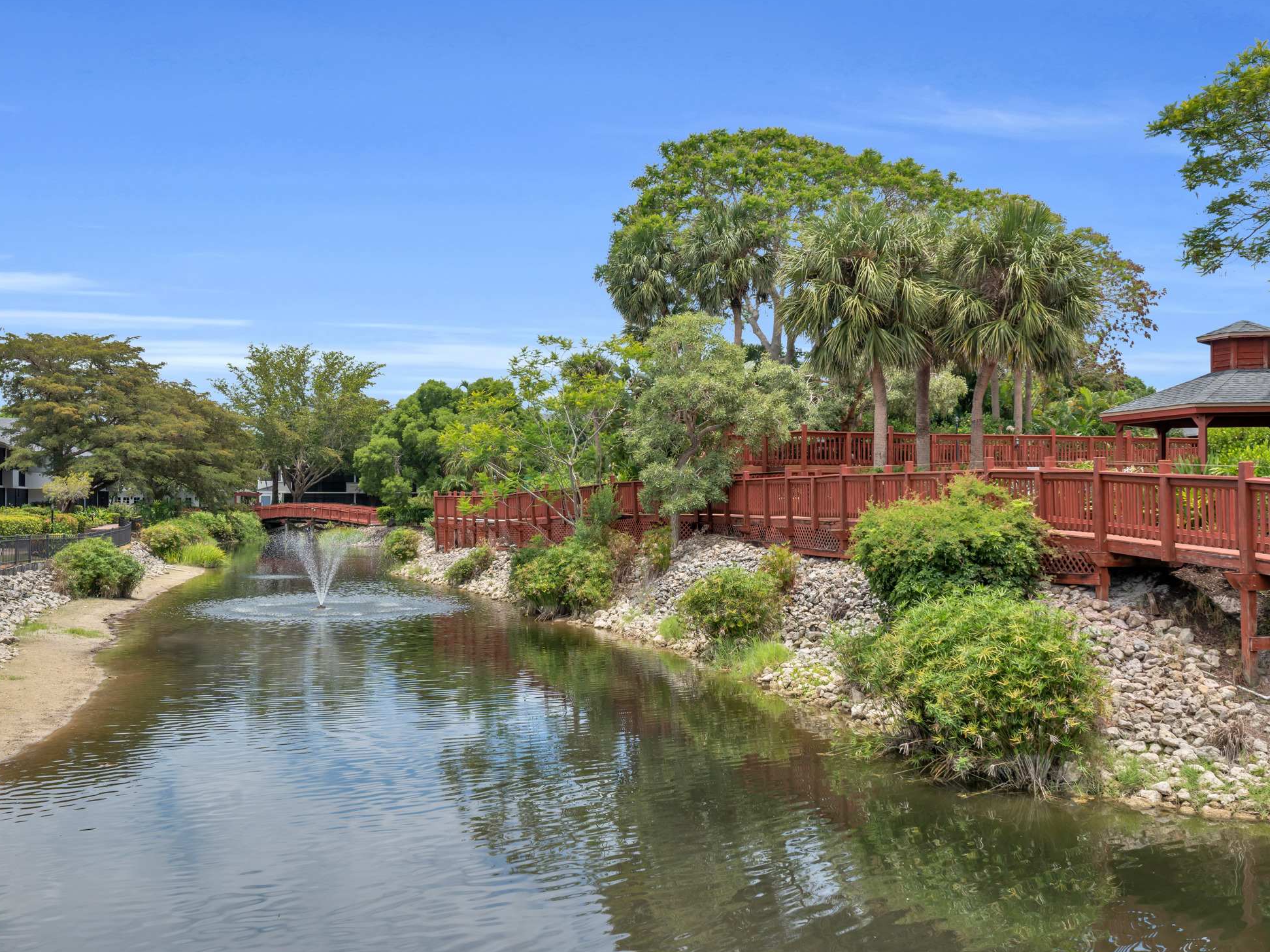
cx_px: 673
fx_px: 1211
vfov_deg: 42.9
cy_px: 486
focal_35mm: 33
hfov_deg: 55.3
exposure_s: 1/400
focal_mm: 29
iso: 200
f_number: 9
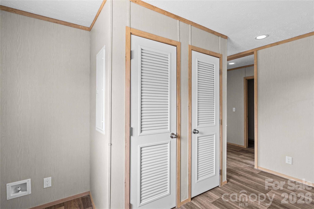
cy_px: 104
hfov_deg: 96.8
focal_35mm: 16
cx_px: 157
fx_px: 140
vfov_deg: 73.7
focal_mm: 16
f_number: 8
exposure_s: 1/3
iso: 100
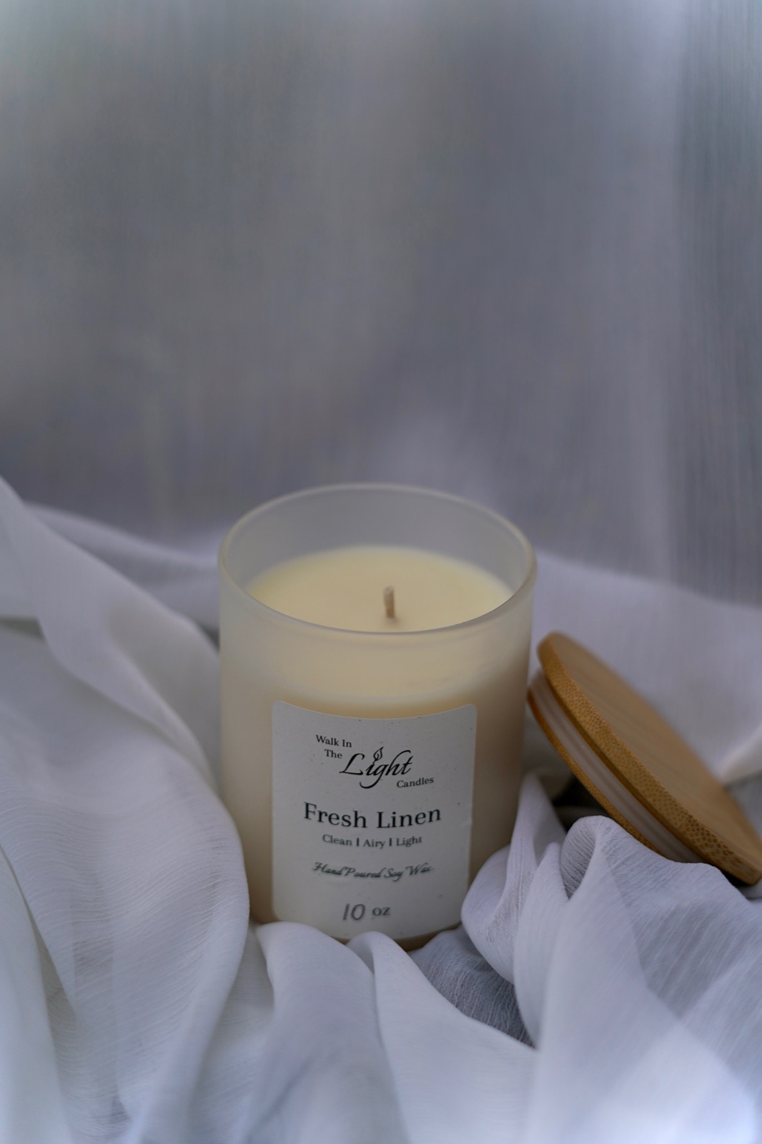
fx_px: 1588
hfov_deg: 27.0
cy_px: 572
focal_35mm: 50
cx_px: 381
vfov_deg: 39.6
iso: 160
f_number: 2.8
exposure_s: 1/1250
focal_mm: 50
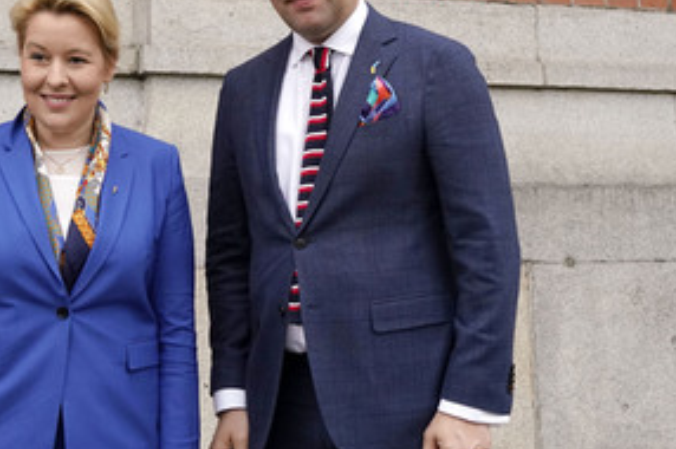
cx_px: 207
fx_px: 975
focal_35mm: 52
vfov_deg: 25.9
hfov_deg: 37.7
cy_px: 229
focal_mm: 33
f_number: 6.3
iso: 1600
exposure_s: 1/500
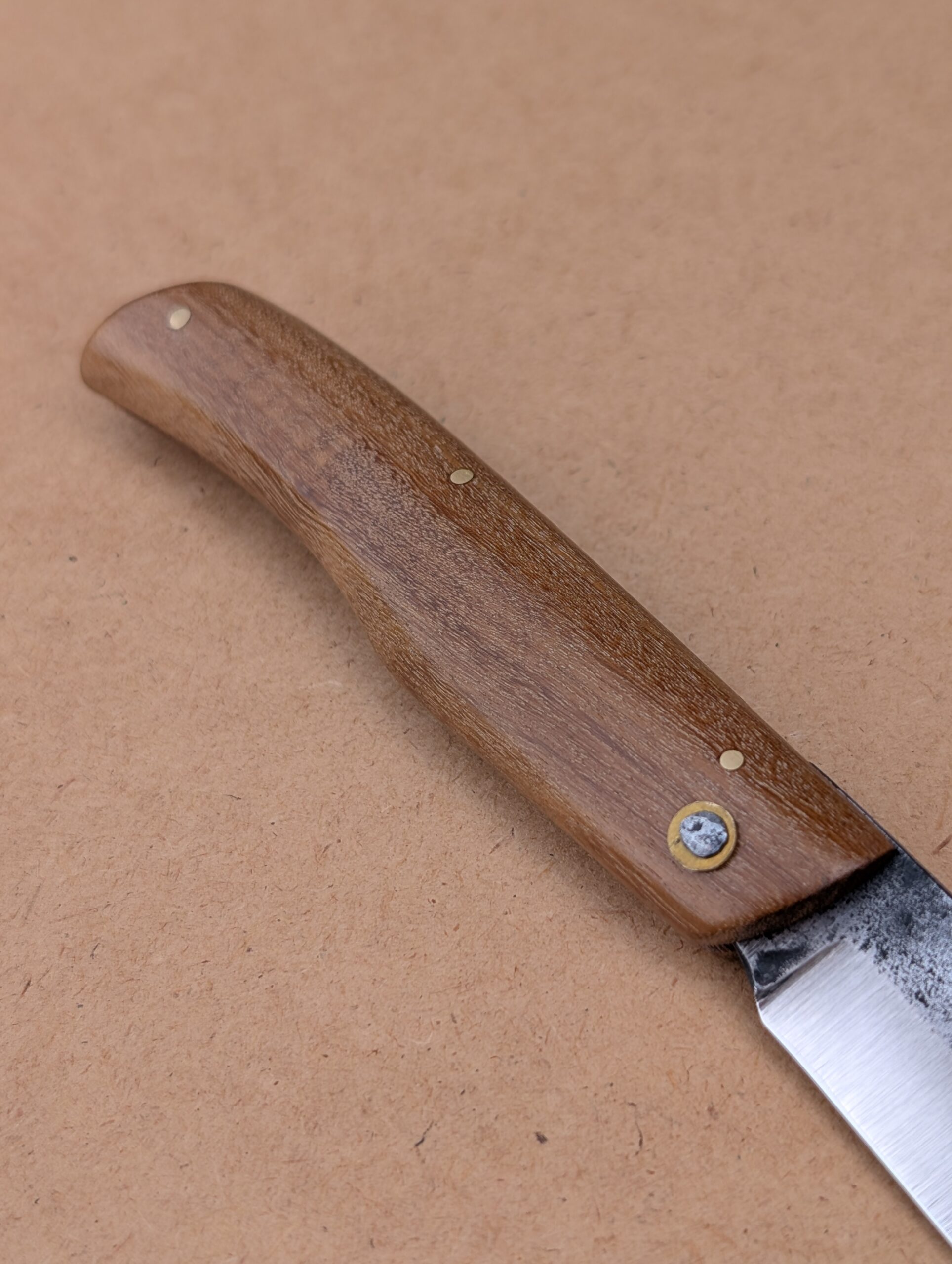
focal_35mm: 49
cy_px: 632
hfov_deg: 29.8
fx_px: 1792
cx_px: 476
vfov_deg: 38.9
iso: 19
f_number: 1.68
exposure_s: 1/322
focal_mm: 6.9
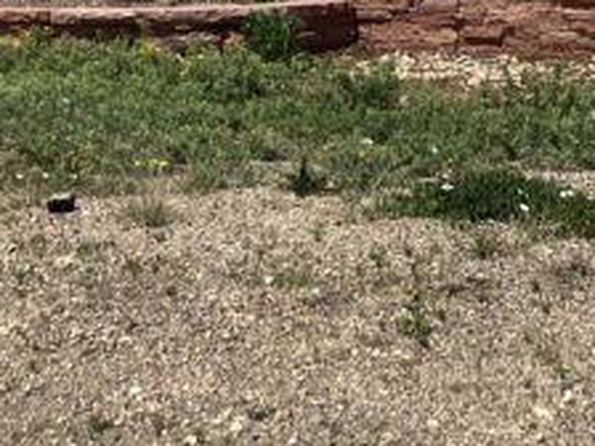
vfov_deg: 14.7
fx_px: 1650
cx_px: 598
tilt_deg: +1.3
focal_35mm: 96
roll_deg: -2.2
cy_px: -146
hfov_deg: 19.8
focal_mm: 3.99
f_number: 1.8
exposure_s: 1/3040
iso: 32
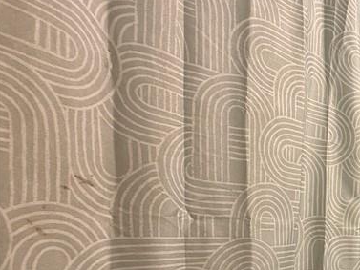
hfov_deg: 33.3
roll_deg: -1.2
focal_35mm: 38
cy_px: 234
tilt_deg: -1.4
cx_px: 484
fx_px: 395
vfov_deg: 35.9
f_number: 2.2
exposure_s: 1/60
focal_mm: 2.22
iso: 250
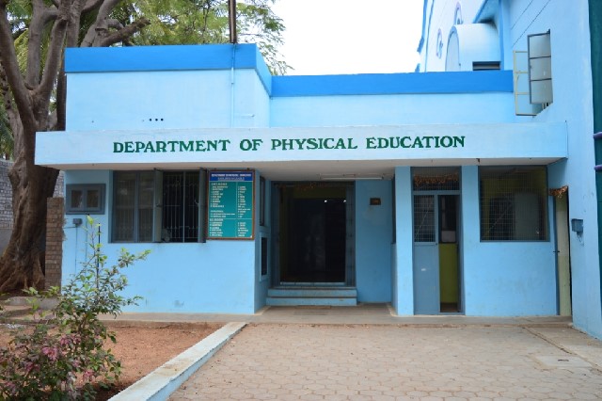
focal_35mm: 36
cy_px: 200
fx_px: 602
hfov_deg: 53.2
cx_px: 301
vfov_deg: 36.8
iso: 100
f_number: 4
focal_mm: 24
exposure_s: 1/250
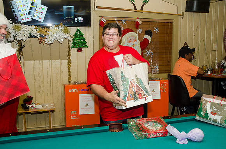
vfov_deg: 36.7
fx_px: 226
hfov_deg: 53.2
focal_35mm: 36
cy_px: 74
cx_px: 113
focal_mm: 24
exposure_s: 1/60
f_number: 5.6
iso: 400
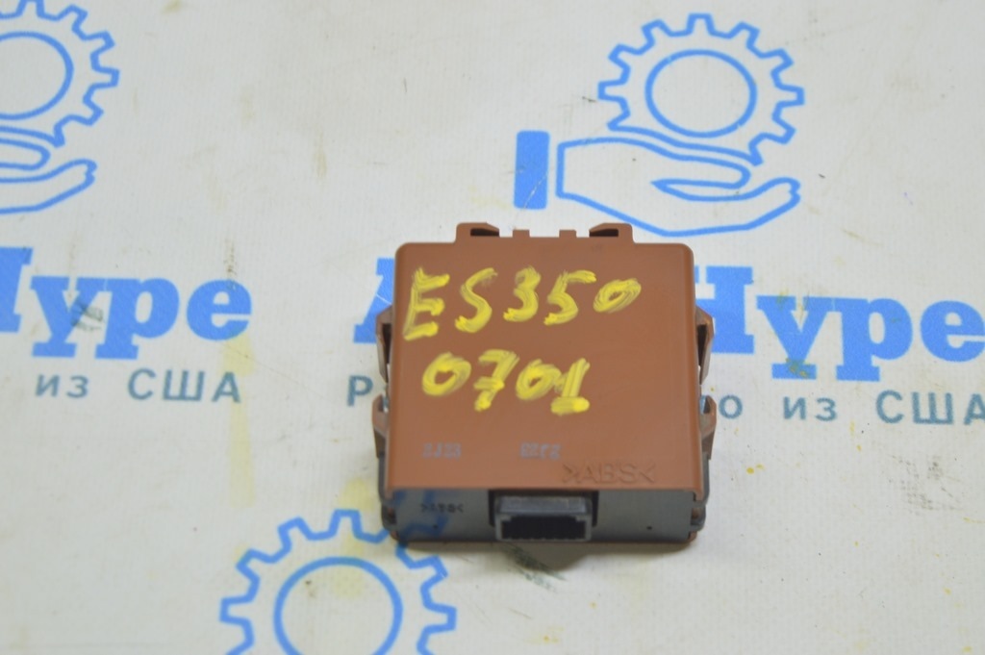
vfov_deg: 16.5
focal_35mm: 82
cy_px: 328
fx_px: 2255
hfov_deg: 24.6
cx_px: 492
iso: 400
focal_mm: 55
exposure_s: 1/20
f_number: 5.6
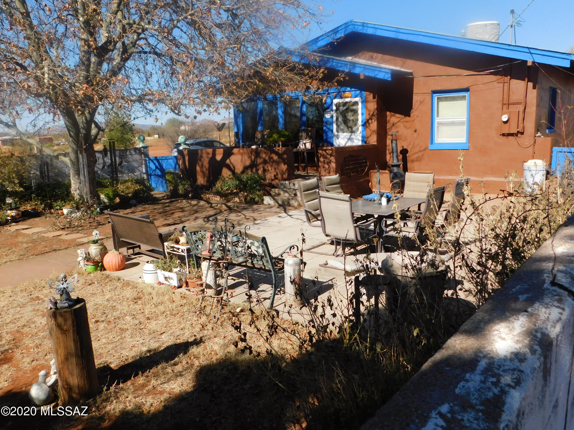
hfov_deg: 60.0
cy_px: 215
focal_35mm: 30
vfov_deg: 46.8
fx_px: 497
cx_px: 287
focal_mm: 5.3
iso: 125
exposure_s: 1/1250
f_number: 3.2
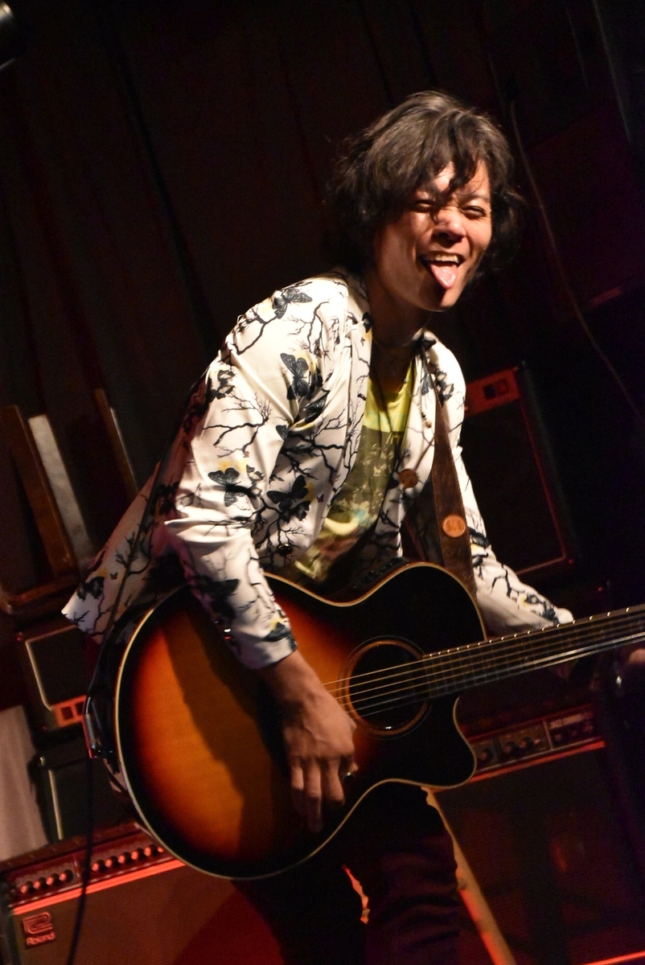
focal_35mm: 105
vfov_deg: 19.4
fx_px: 2817
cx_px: 322
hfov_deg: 13.1
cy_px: 482
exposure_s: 1/50
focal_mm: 70
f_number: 5.3
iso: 10000
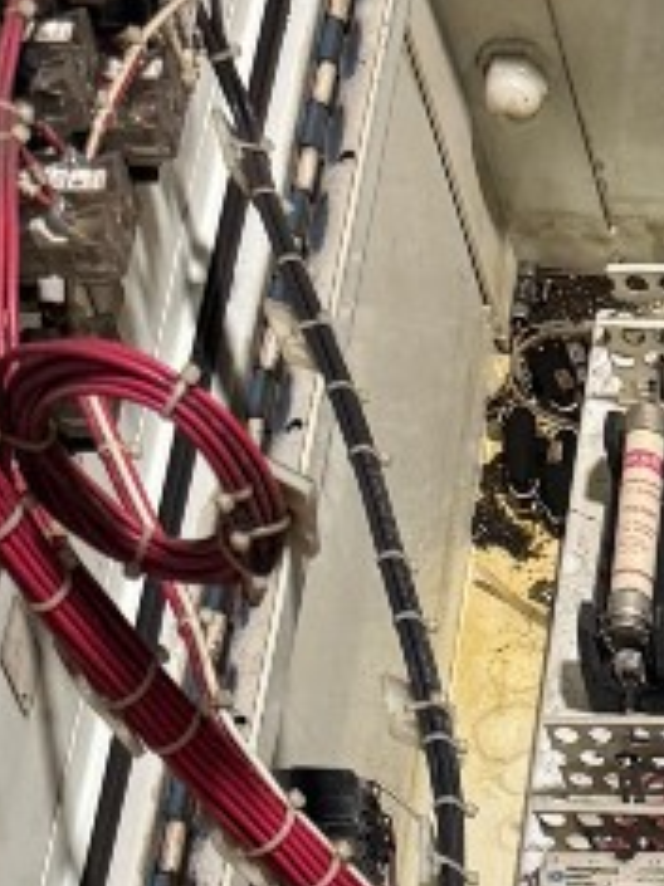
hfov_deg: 9.6
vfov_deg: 12.8
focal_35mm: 136
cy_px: 1727
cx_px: 1611
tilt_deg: -64.6
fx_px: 3481
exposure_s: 1/60
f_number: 1.78
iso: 250
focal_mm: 6.76
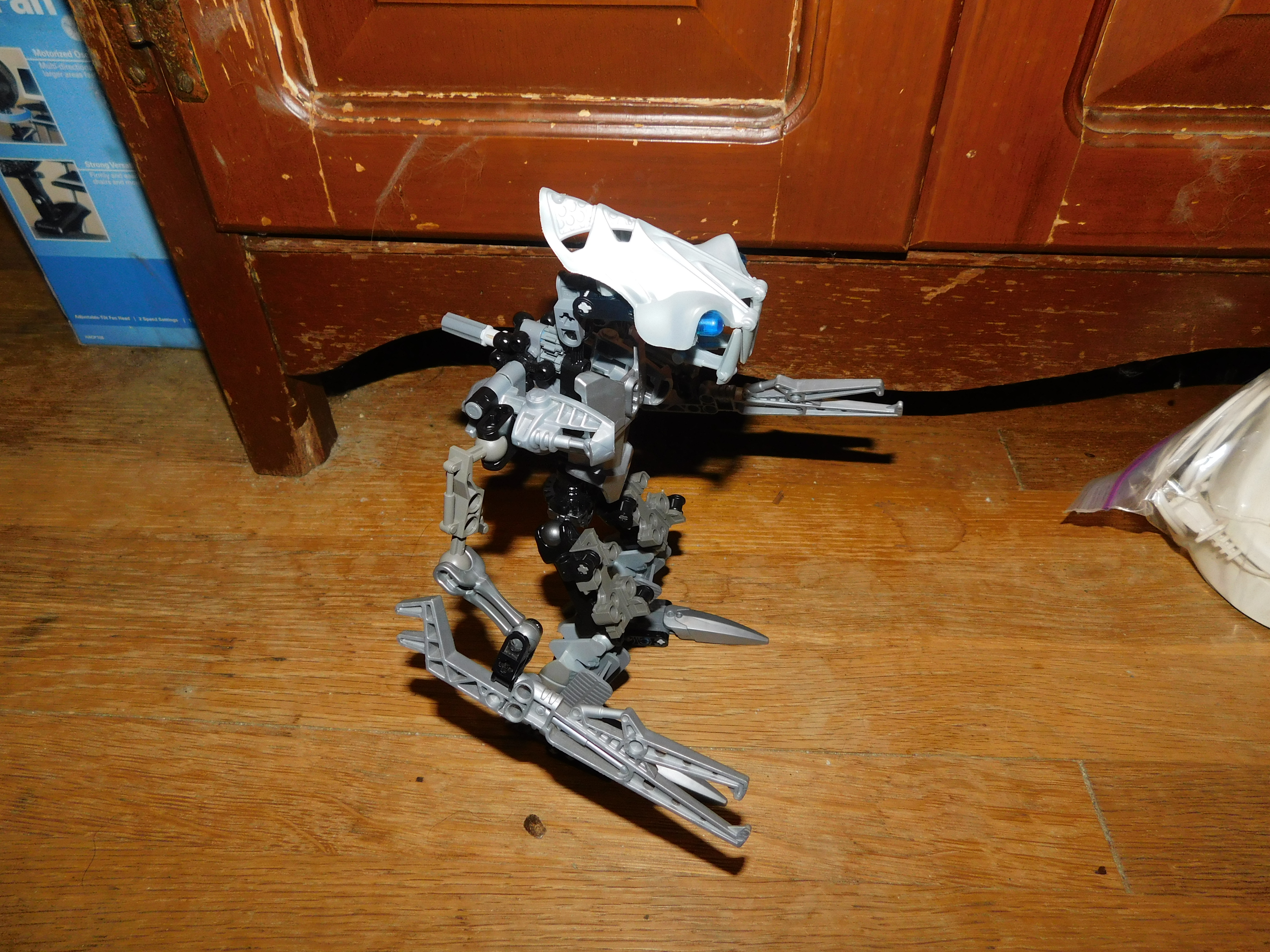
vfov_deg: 58.9
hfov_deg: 73.9
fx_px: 844
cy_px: 476
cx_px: 635
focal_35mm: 23
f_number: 3
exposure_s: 1/30
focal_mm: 4
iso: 200
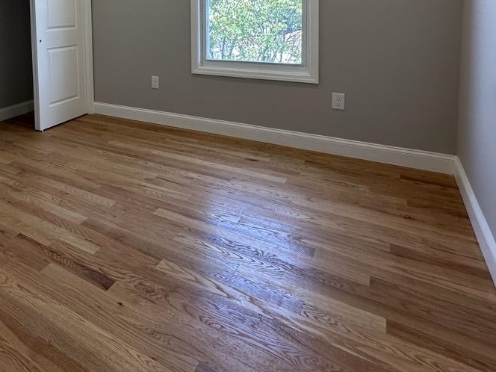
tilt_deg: -5.6
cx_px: 96
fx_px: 387
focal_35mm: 27
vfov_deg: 46.6
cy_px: 41
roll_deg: +2.4
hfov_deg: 59.9
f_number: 2.2
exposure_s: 1/120
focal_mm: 2.22
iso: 80
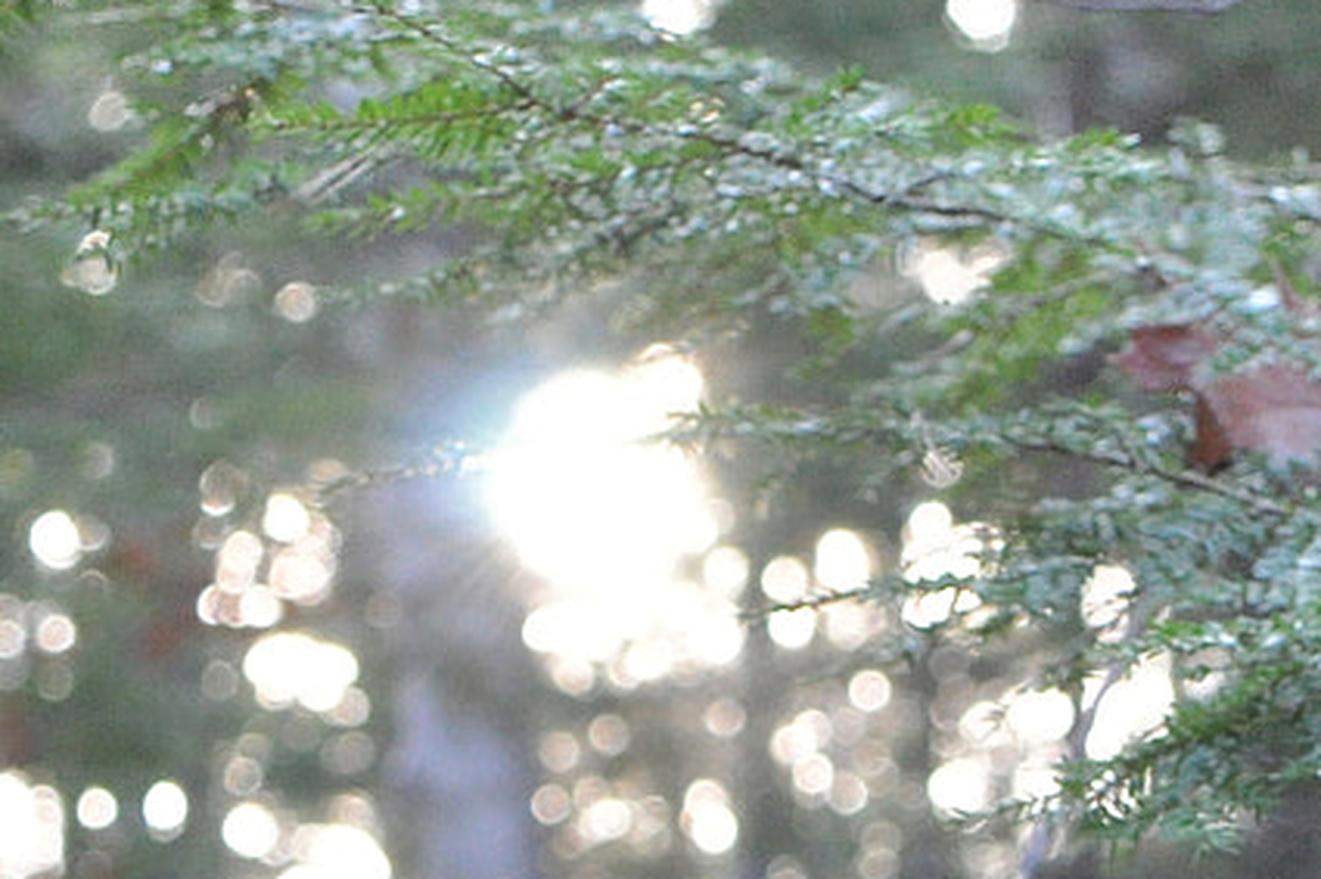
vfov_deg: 5.3
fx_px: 9312
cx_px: 1865
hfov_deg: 8.0
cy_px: 1583
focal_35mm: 254
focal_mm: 45
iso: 1600
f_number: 7.1
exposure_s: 1/200
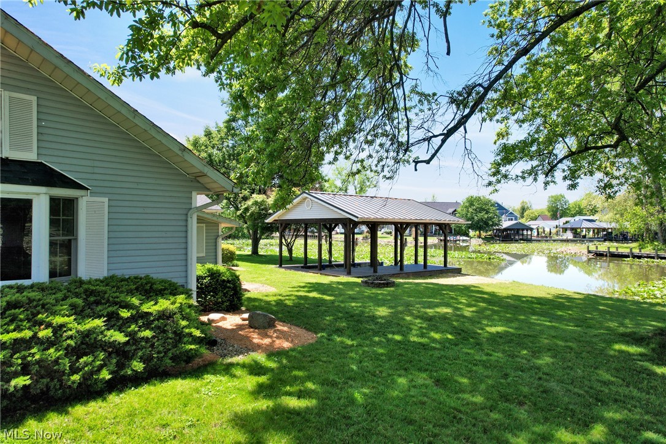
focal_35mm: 22
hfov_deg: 78.6
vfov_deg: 57.2
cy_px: 222
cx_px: 333
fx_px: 407
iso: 100
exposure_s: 1/730
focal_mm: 8.38
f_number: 2.8
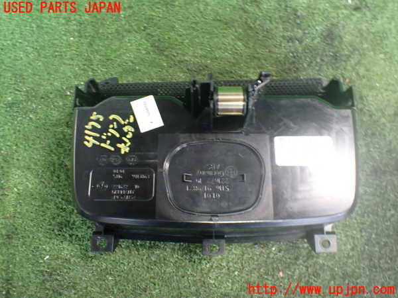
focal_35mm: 30
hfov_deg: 60.0
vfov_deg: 46.8
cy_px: 149
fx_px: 345
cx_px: 199
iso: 1000
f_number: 2.3
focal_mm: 5.4
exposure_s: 1/30
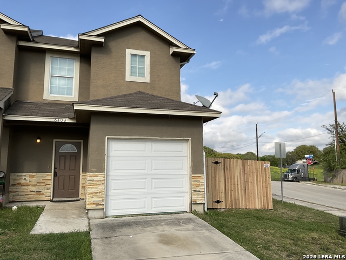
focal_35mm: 29
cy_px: 130
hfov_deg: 61.7
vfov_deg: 48.2
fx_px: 290
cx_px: 173
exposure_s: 1/2227
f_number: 1.8
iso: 16
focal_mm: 3
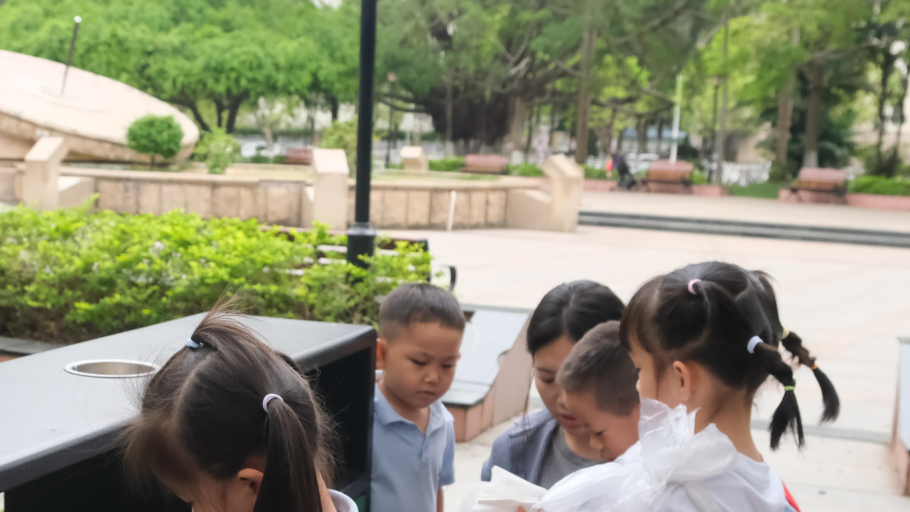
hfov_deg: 35.9
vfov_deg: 20.8
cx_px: 246
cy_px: 424
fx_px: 1375
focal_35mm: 57
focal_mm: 21.4
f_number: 5
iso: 2500
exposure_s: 1/250
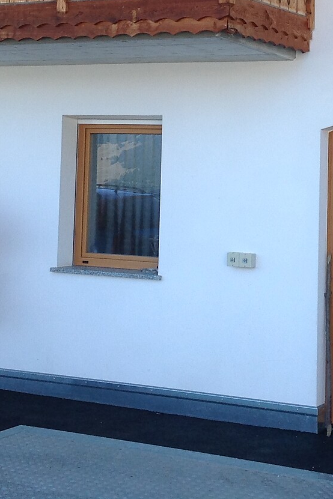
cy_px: 82
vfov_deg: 23.7
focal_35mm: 84
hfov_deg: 16.2
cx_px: 239
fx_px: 1165
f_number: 2.4
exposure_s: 1/285
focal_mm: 4.28
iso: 50
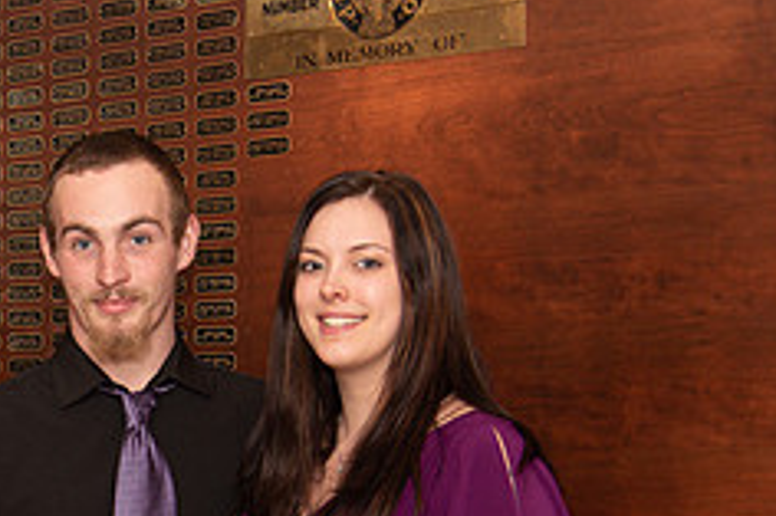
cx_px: -72
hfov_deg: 19.8
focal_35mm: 99
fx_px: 2132
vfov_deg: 13.6
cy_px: 531
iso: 800
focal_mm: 40
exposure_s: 1/200
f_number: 4
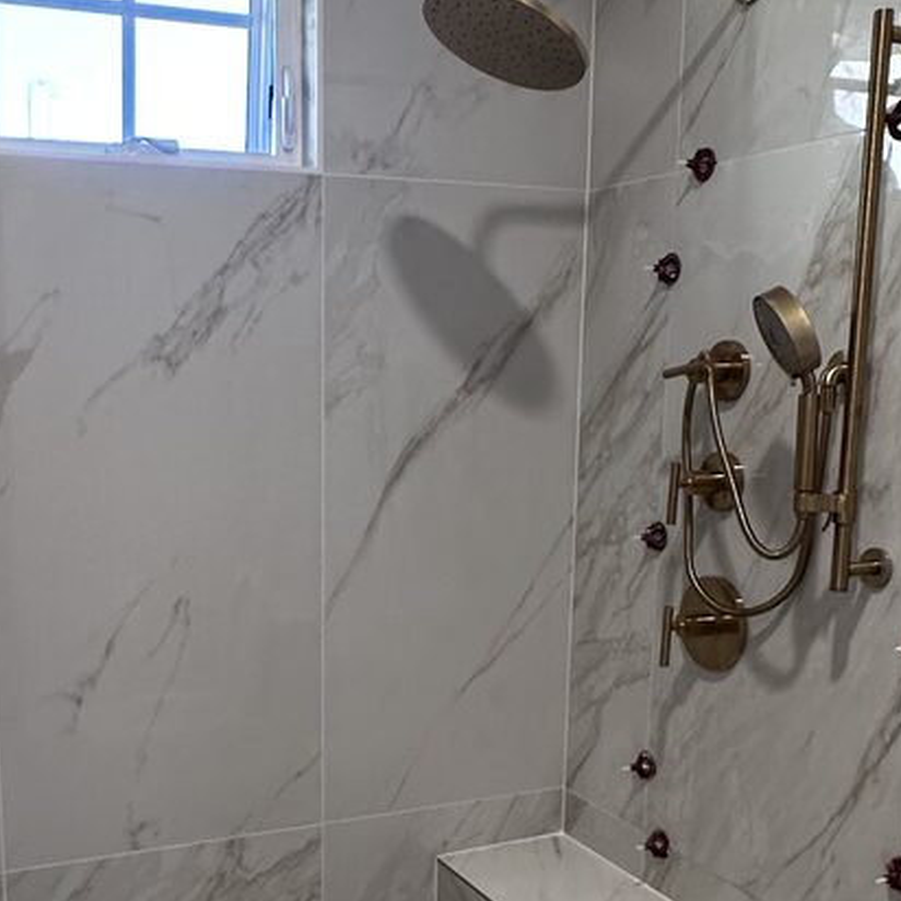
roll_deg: -0.8
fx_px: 1237
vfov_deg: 39.7
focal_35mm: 42
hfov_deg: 39.7
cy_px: 582
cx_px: 326
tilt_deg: -10.9
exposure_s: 1/60
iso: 160
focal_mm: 2.22
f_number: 2.2
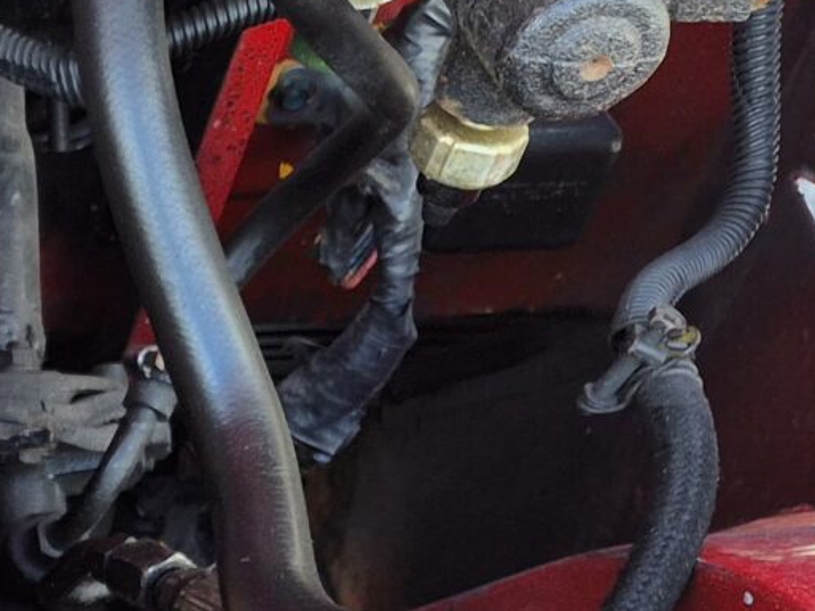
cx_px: -947
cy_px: 869
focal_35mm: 115
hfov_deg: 13.8
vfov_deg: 12.4
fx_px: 2708
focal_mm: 5.4
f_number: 1.8
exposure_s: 1/180
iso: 32
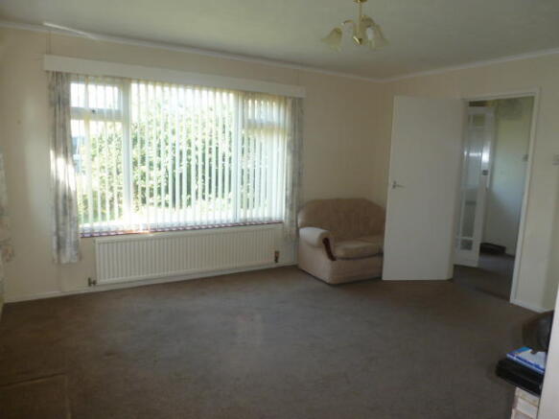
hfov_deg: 71.6
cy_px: 210
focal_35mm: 24
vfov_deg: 56.8
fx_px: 387
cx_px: 280
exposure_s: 1/60
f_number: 3.3
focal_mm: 4.3
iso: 160
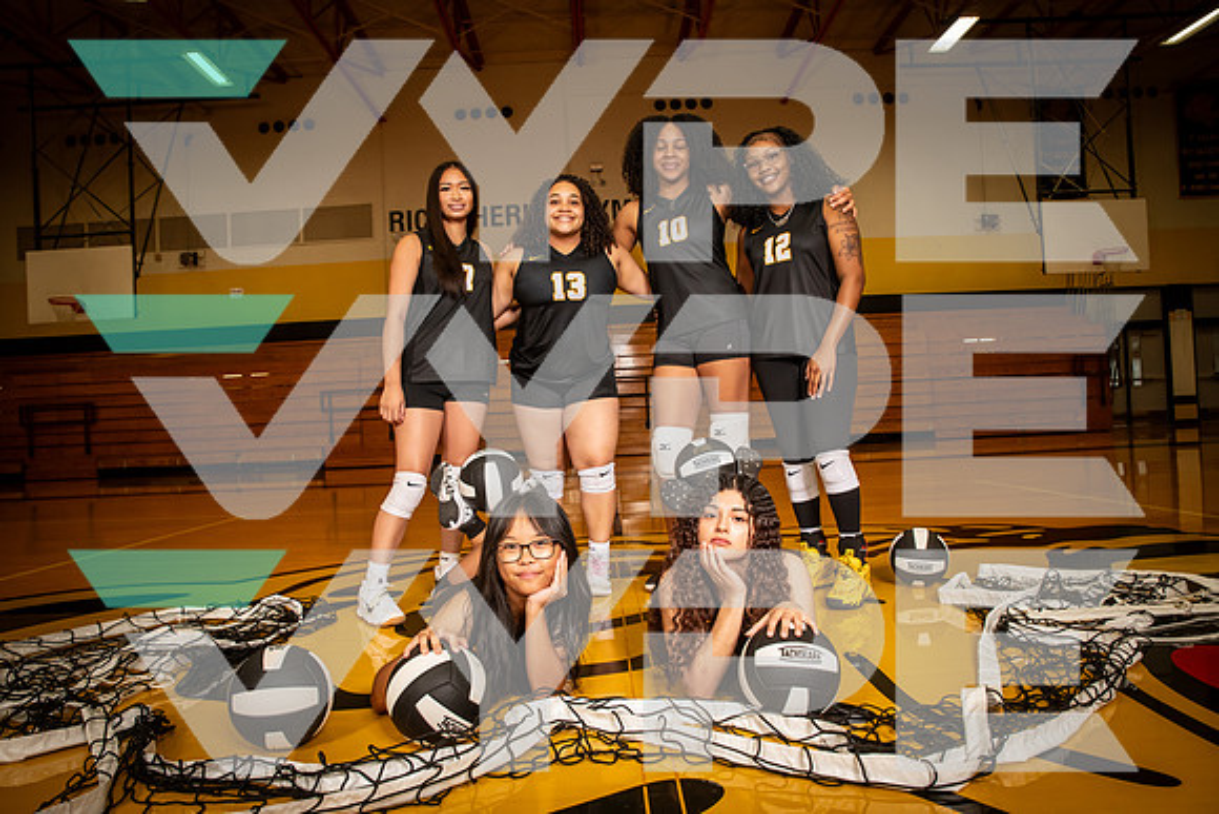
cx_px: 610
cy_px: 407
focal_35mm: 24
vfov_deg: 53.2
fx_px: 813
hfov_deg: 73.7
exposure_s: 1/320
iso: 800
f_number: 7.1
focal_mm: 24
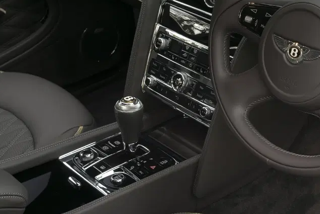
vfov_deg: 18.9
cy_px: 77
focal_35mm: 72
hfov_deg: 27.4
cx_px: 266
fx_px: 640
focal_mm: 38
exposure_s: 1/1.25
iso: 125
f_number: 11
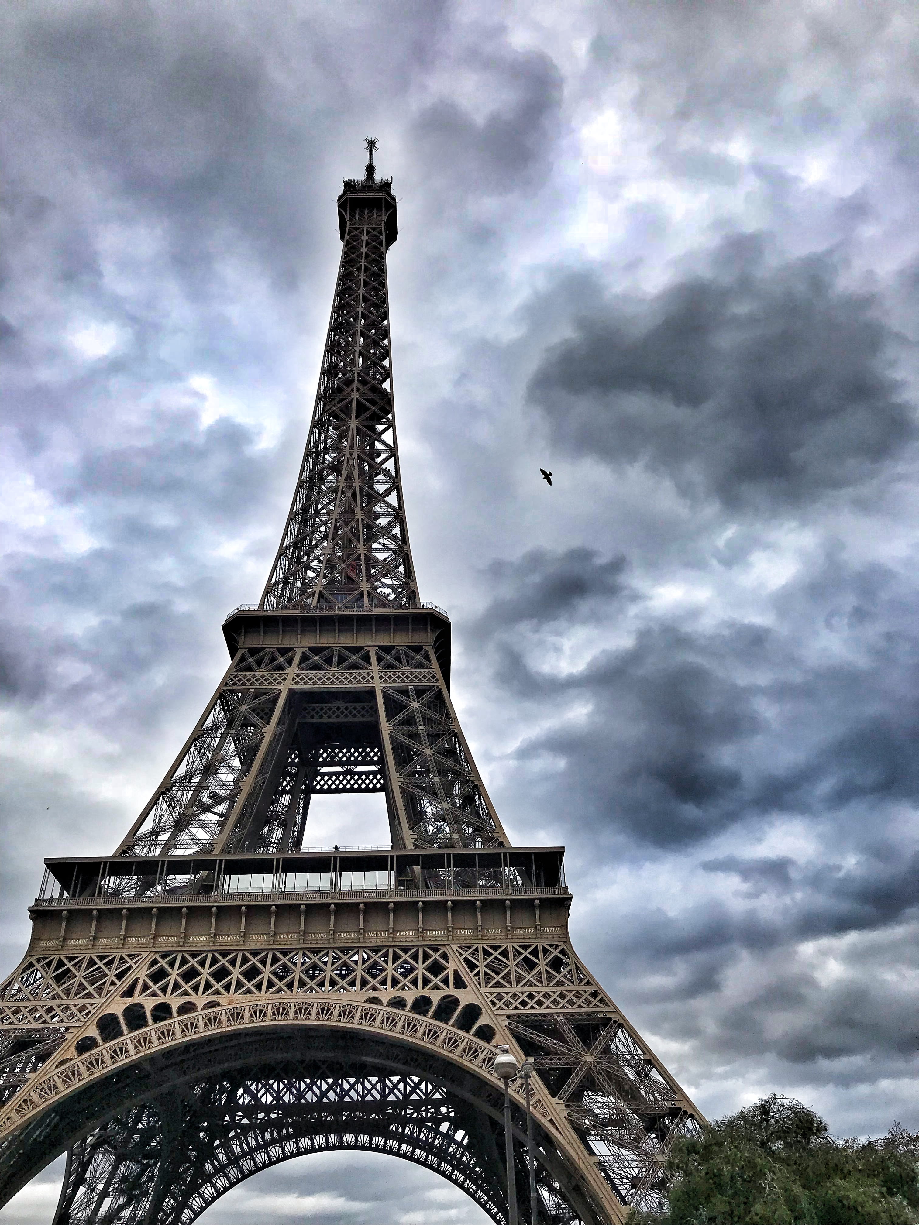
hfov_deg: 49.7
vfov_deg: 63.4
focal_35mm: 28
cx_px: 460
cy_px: 612
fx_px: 991
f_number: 1.8
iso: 20
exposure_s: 1/1520
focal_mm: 3.99
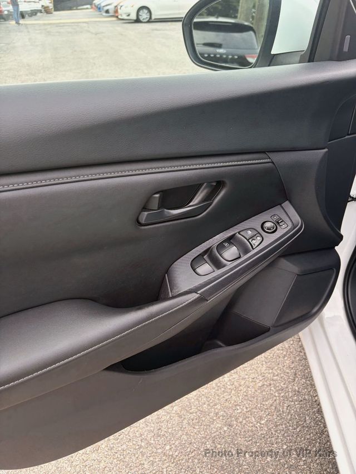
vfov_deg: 67.3
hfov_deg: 53.1
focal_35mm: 26
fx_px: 356
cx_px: 178
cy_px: 237
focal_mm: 5.96
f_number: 1.6
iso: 50
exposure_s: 1/478
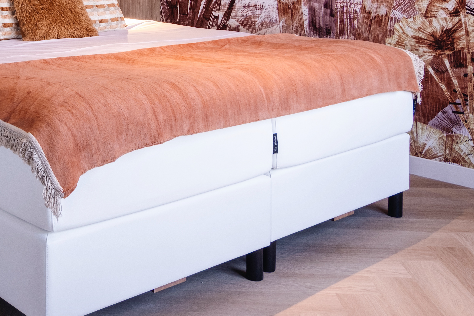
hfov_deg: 34.0
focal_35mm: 56
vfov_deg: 23.1
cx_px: 64
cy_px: -11
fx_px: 737
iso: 320
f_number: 10
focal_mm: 15
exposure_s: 1/4
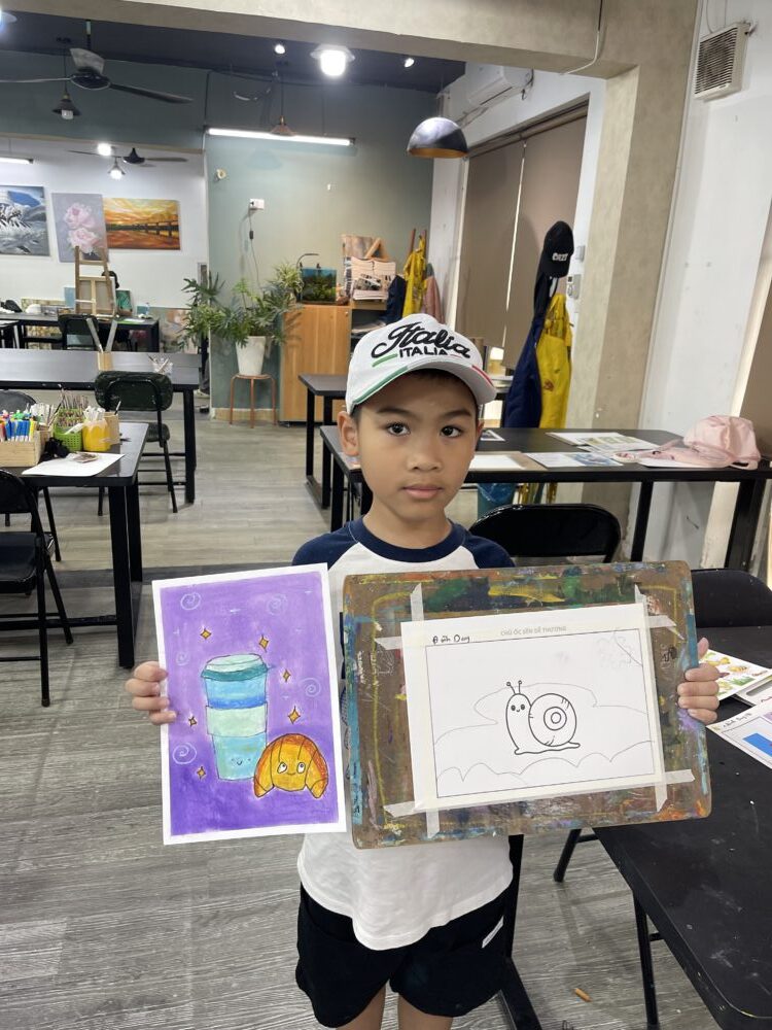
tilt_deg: -18.1
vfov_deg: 69.4
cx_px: 386
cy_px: 515
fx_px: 743
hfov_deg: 54.9
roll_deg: -3.4
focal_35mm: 25
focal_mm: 5.1
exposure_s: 1/100
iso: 125
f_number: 1.6
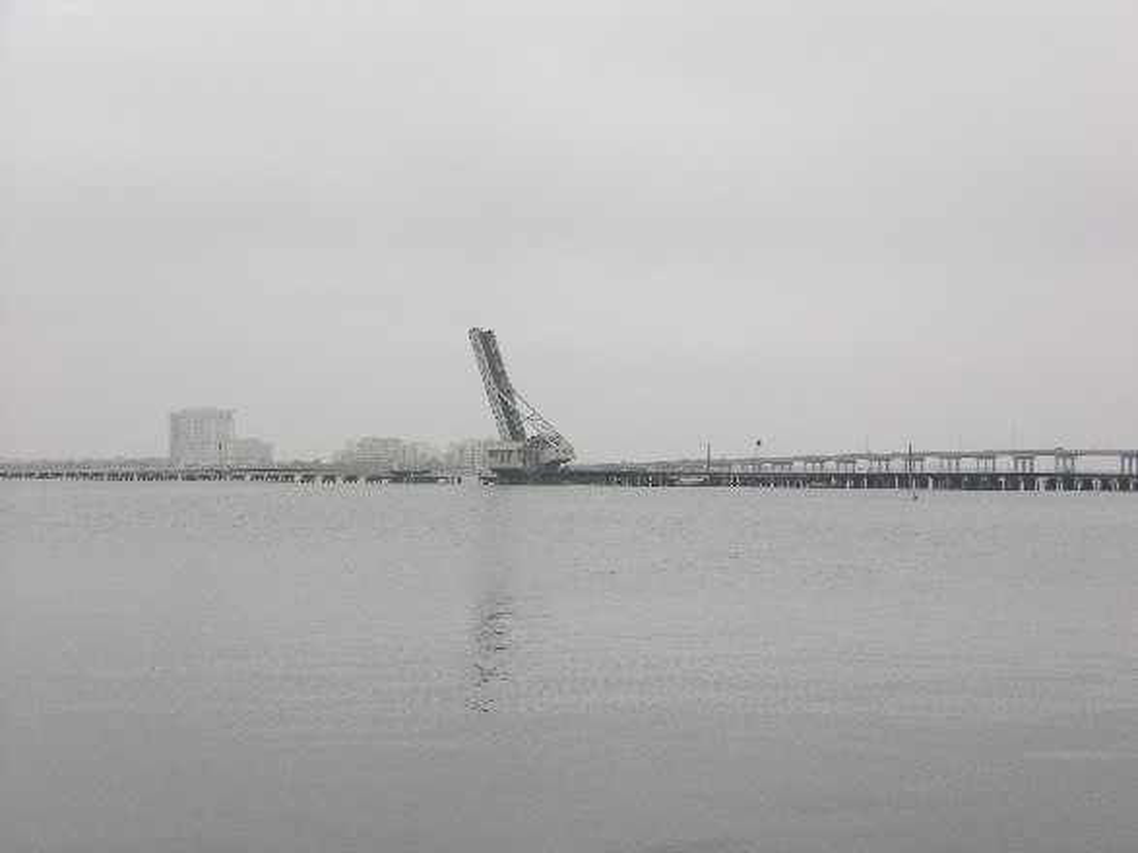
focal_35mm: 62
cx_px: 569
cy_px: 426
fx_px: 2038
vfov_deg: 23.6
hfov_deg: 31.2
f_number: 4.5
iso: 50
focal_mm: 15.7
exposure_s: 1/61.7
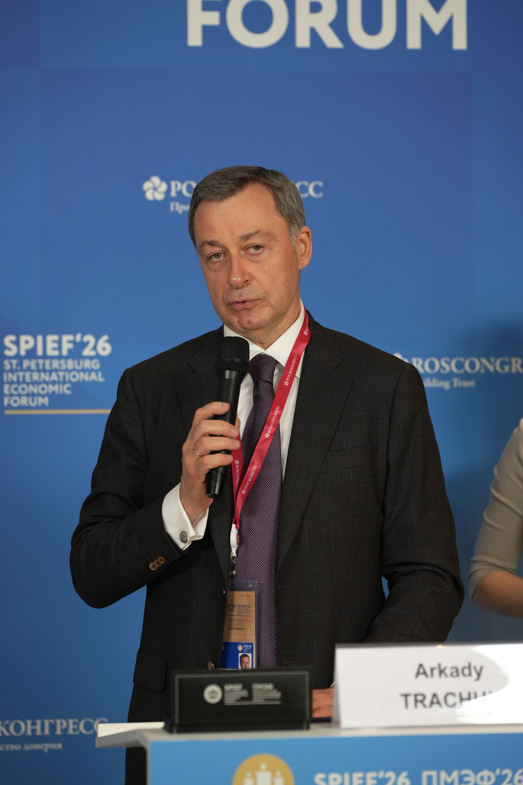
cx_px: 250
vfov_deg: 14.3
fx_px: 3116
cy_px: 392
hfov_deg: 9.6
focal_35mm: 143
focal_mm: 135
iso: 1600
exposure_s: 1/200
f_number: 4
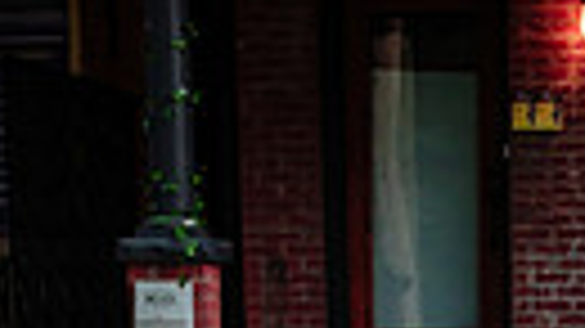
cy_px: 684
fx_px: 2326
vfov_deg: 7.7
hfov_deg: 14.1
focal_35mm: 150
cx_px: 574
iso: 500
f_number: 1.8
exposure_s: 1/400
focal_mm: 17
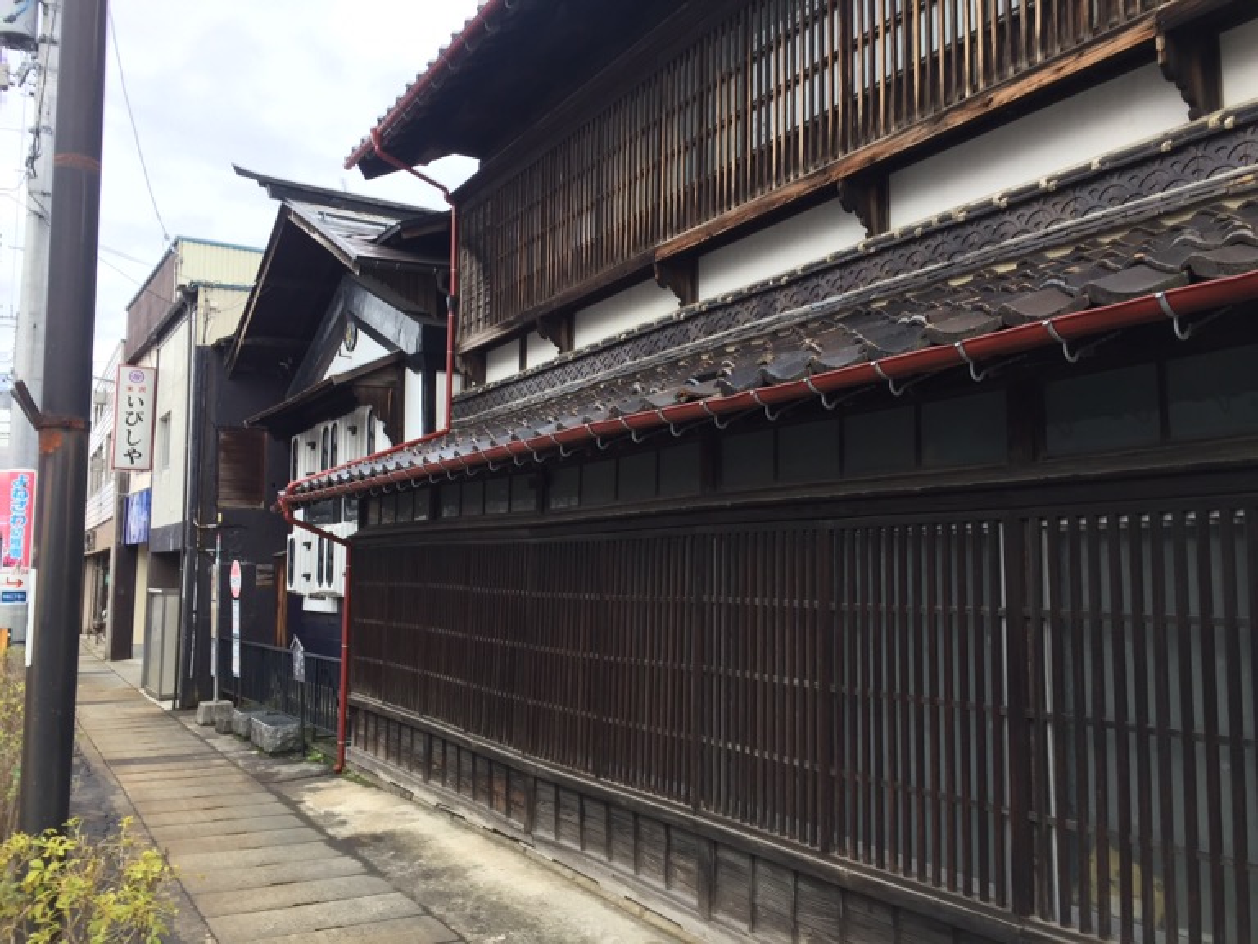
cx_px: 629
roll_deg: +0.5
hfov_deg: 61.7
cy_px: 472
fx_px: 1054
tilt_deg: +6.2
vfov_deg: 48.2
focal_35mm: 29
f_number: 2.2
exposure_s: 1/120
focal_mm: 4.15
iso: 40
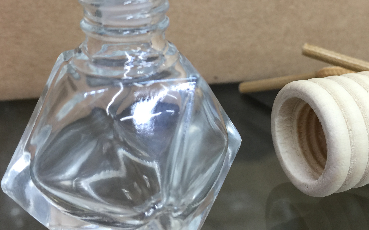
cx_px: 208
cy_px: 55
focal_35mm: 49
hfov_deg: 41.0
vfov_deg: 26.0
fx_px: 493
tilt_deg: -20.2
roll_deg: -1.2
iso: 40
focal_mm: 4.15
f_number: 2.2
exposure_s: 1/15
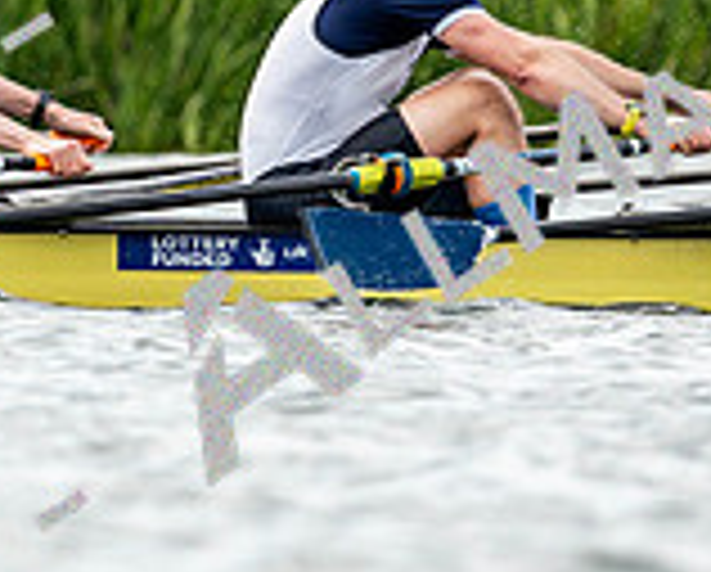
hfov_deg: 1.4
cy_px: 56
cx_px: -202
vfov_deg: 1.1
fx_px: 29768
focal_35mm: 1412
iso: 640
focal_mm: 411
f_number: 6.3
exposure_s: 1/2000
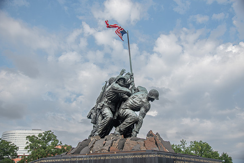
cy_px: 82
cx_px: 122
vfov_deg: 41.1
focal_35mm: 32
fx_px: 217
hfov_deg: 58.7
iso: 160
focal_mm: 32
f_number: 4
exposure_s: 1/800
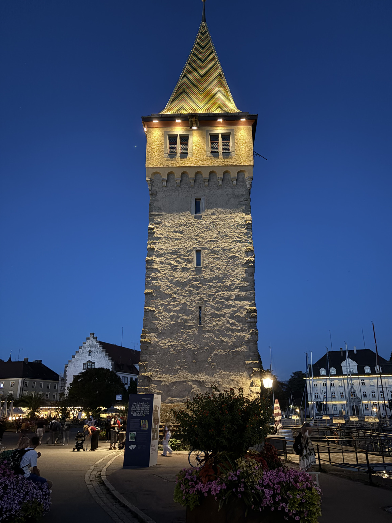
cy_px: 262
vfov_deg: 65.3
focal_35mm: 27
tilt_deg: +20.8
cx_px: 202
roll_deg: +0.4
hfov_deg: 51.4
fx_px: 408
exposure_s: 1/13
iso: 640
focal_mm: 5.96
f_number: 1.6
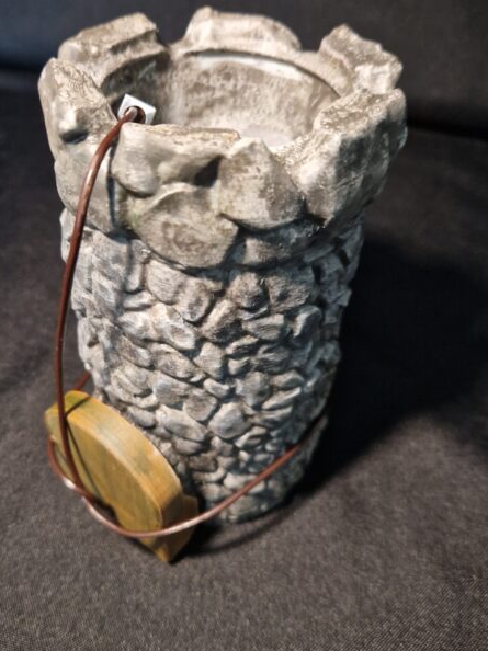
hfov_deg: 45.1
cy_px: 316
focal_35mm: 31
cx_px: 184
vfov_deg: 58.4
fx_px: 583
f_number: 1.8
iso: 640
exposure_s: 1/25
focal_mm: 5.4
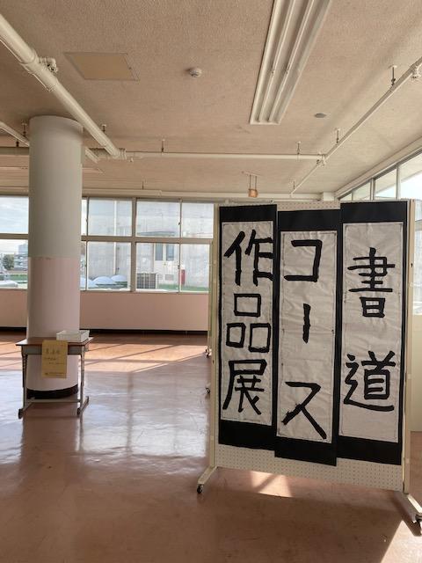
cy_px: 282
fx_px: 423
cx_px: 211
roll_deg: -1.2
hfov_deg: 53.1
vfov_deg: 67.3
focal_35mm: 26
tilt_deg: -1.4
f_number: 1.8
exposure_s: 1/546
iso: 32
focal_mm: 4.2
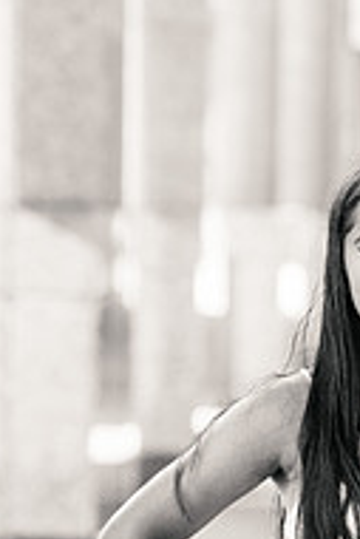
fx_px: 3548
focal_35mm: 237
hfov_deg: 5.8
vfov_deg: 8.7
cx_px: 388
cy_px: 426
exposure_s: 1/500
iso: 1000
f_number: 3.5
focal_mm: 100
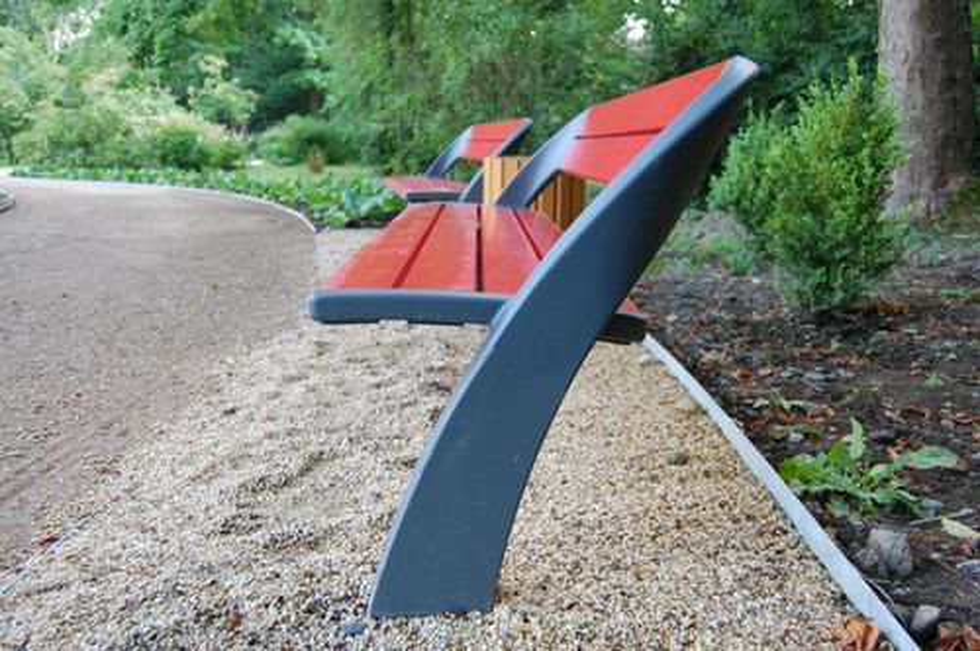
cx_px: 490
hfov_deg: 57.3
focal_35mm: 33
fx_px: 897
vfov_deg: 39.9
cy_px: 326
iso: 400
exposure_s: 1/80
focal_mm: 22
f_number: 4.5
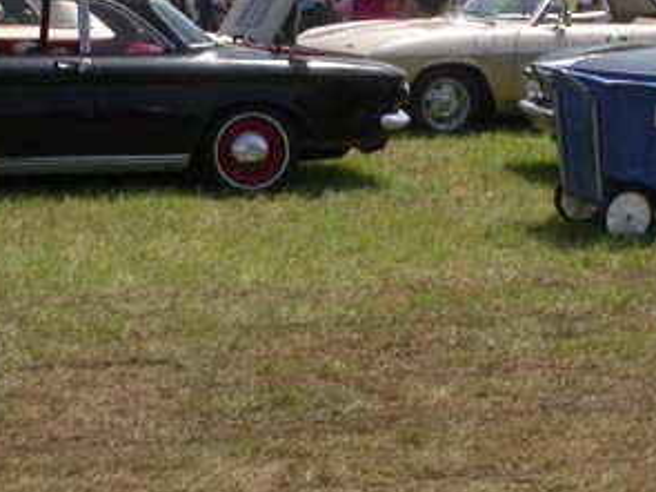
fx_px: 1951
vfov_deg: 14.3
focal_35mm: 103
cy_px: 91
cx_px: 289
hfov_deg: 19.1
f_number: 7.5
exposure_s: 1/344
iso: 100
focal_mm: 7.85
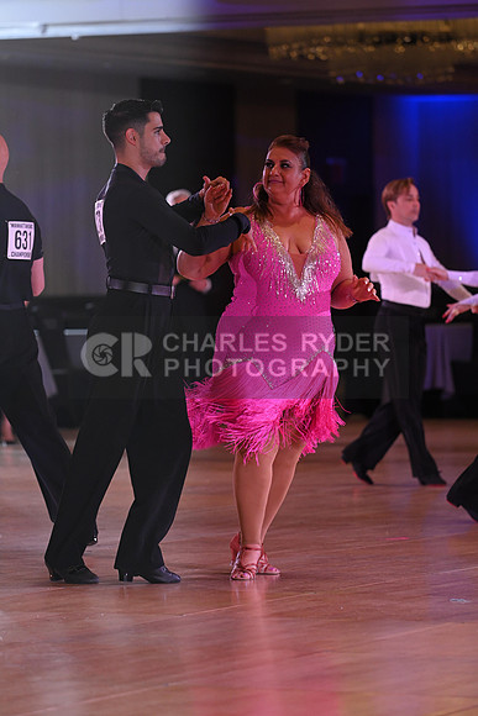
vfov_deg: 10.3
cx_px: 239
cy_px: 358
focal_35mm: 200
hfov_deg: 6.9
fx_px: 3981
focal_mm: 200
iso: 1600
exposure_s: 1/400
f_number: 5
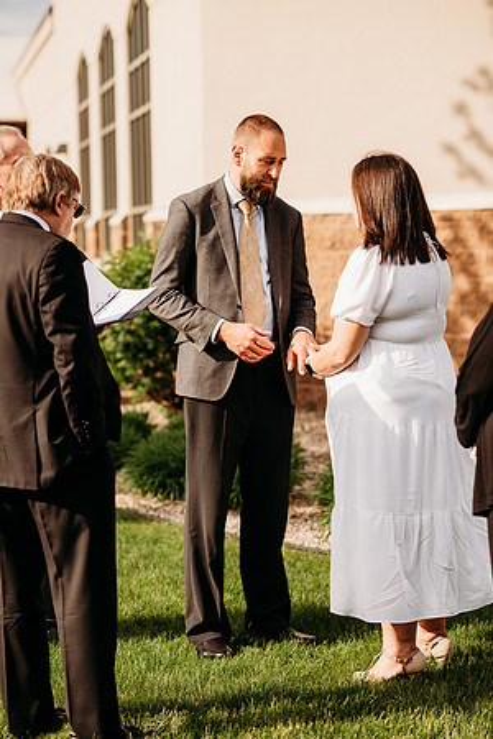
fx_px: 1746
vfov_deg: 23.9
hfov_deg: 16.1
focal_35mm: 85
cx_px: 246
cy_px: 370
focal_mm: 85
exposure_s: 1/2500
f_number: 2.8
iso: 200
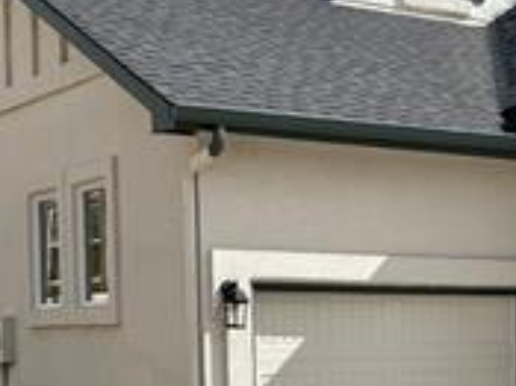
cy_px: 438
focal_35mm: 95
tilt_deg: -4.1
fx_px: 1415
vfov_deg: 15.1
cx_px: 425
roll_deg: +1.0
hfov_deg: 20.4
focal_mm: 5.96
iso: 50
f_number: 1.6
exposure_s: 1/5076
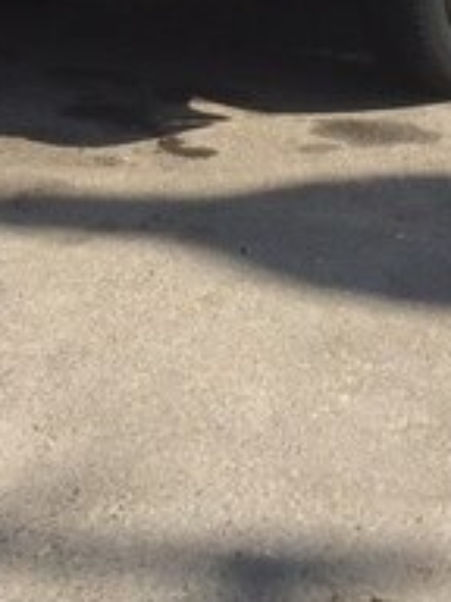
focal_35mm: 75
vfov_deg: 23.8
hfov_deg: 18.8
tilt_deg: -5.5
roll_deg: +0.7
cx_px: 514
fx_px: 1303
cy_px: -113
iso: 32
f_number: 2.2
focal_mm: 4.15
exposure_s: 1/977
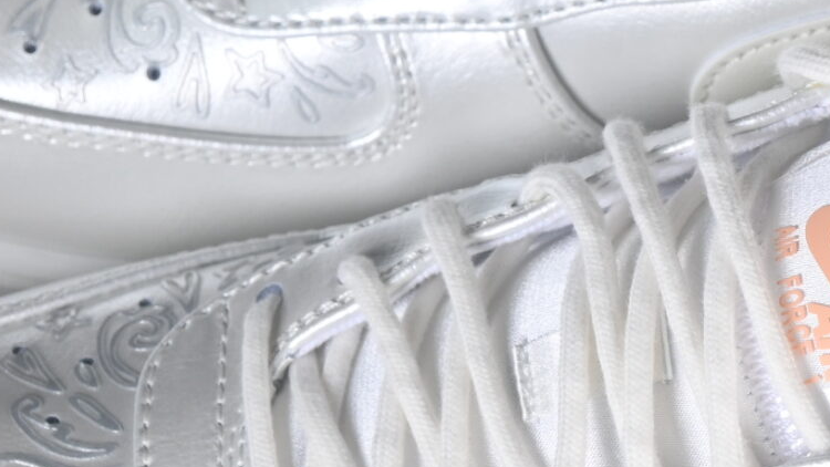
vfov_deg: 4.5
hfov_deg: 8.0
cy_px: 258
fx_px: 5899
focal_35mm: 268
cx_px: 717
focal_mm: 50
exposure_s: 1/80
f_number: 7.1
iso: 160
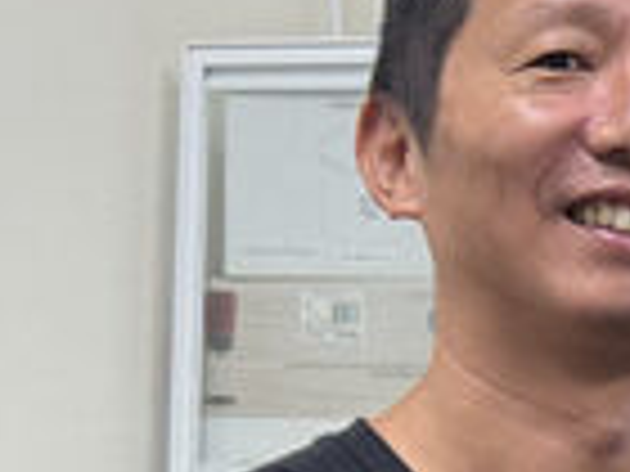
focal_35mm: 206
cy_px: 553
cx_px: 1238
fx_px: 3749
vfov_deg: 7.2
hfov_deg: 9.1
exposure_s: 1/60
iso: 100
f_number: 1.78
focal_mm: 6.76
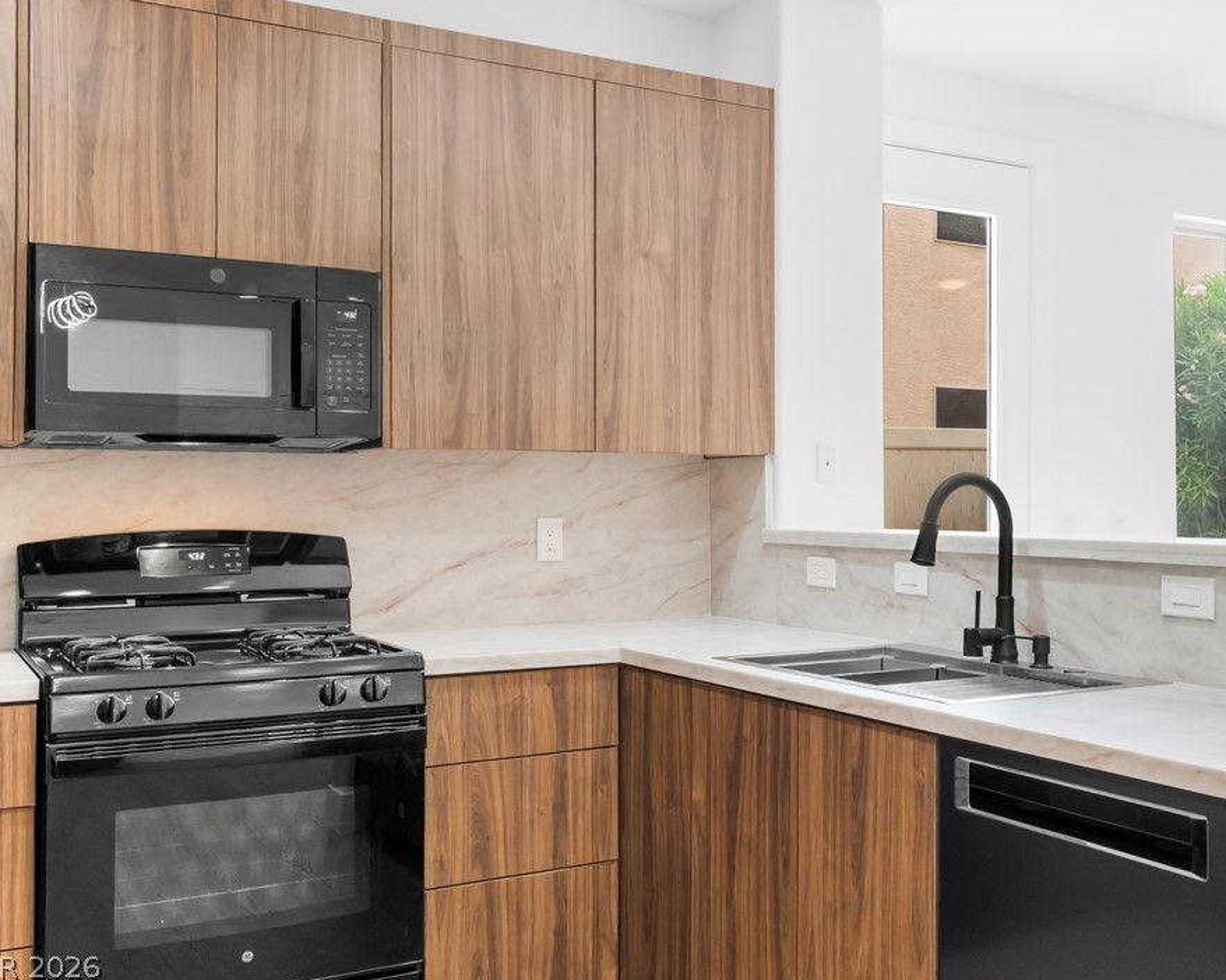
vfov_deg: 41.1
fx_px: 1306
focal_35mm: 36
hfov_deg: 50.1
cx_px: 712
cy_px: 484
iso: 400
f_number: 8
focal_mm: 21
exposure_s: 1/2.5
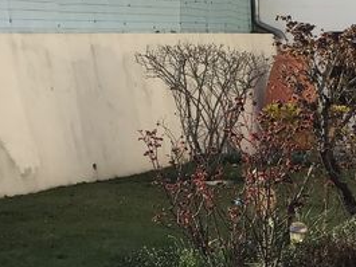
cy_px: 215
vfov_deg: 12.6
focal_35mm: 117
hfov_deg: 15.8
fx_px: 1204
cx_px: 490
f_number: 2.4
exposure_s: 1/684
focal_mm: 3.3
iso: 25
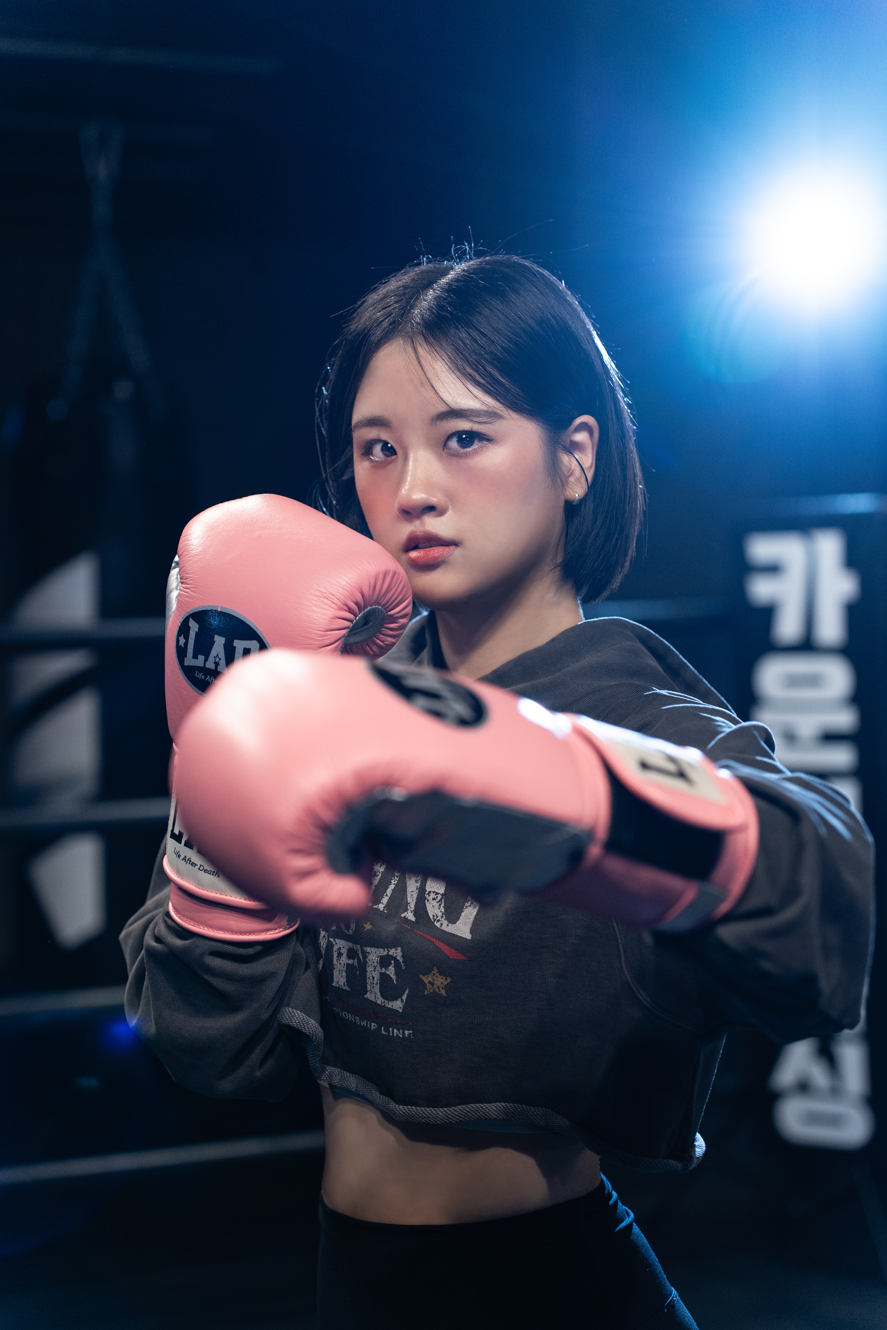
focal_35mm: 67
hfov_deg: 20.3
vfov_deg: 30.1
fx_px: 2476
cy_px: 665
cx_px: 444
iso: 800
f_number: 2.8
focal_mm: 67
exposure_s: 1/125
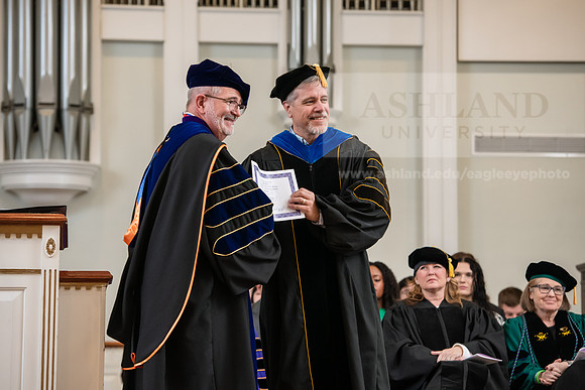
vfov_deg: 10.2
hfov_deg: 15.2
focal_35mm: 135
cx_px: 292
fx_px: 2194
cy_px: 195
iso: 1600
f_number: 4
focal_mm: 135
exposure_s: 1/160
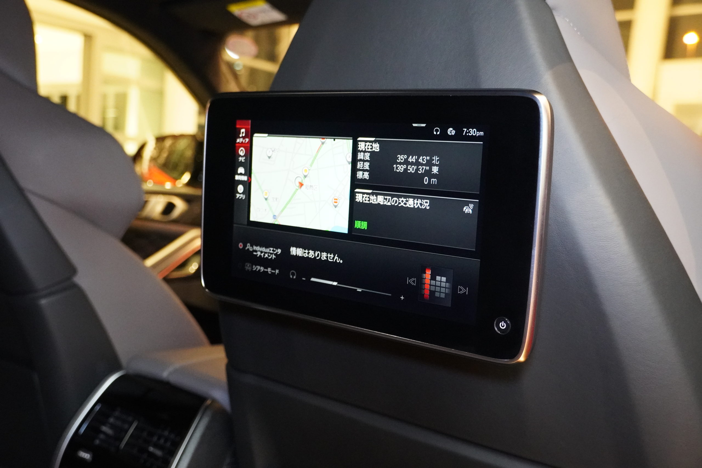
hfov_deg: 49.6
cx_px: 351
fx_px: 760
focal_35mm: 39
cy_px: 234
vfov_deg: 34.2
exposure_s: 1/100
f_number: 4
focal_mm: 26
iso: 6400
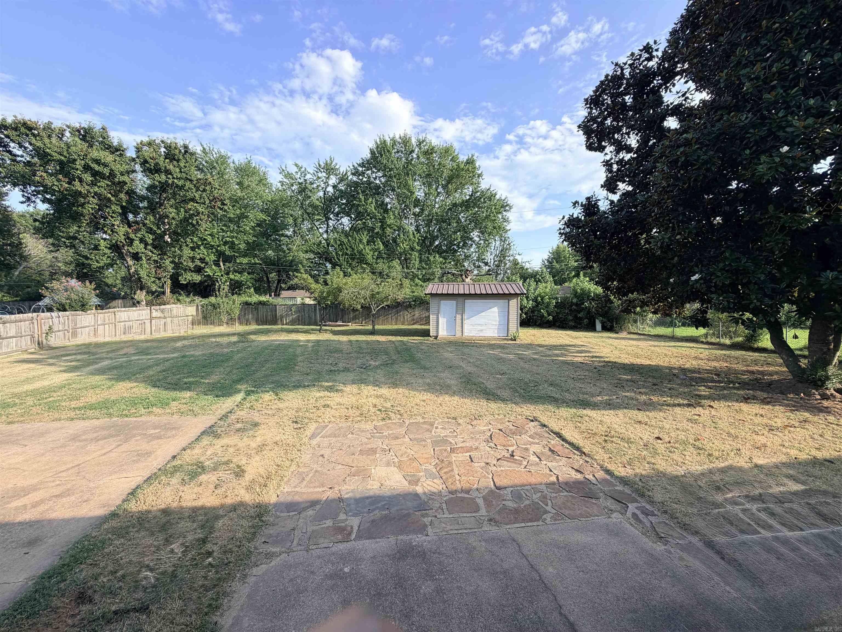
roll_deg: -1.6
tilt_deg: -2.3
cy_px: 316
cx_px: 421
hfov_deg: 102.1
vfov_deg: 85.7
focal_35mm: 14
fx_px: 341
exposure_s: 1/522
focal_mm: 2.22
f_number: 2.2
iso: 40
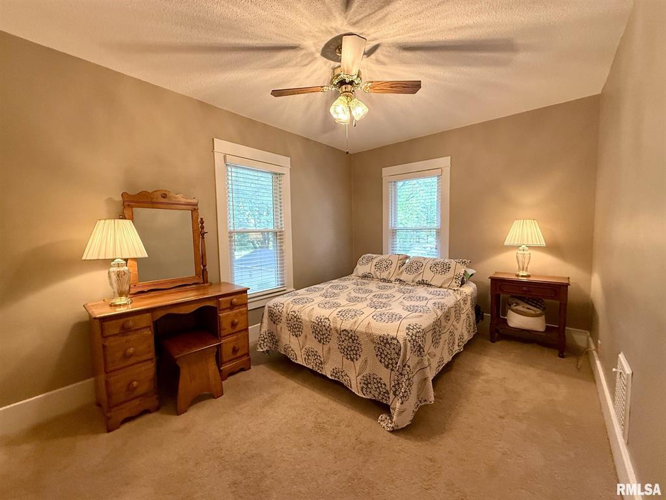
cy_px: 250
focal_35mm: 14
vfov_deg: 85.7
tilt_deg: -5.6
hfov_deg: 102.1
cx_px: 333
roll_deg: +1.7
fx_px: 269
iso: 320
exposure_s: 1/60
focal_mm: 2.22
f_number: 2.2
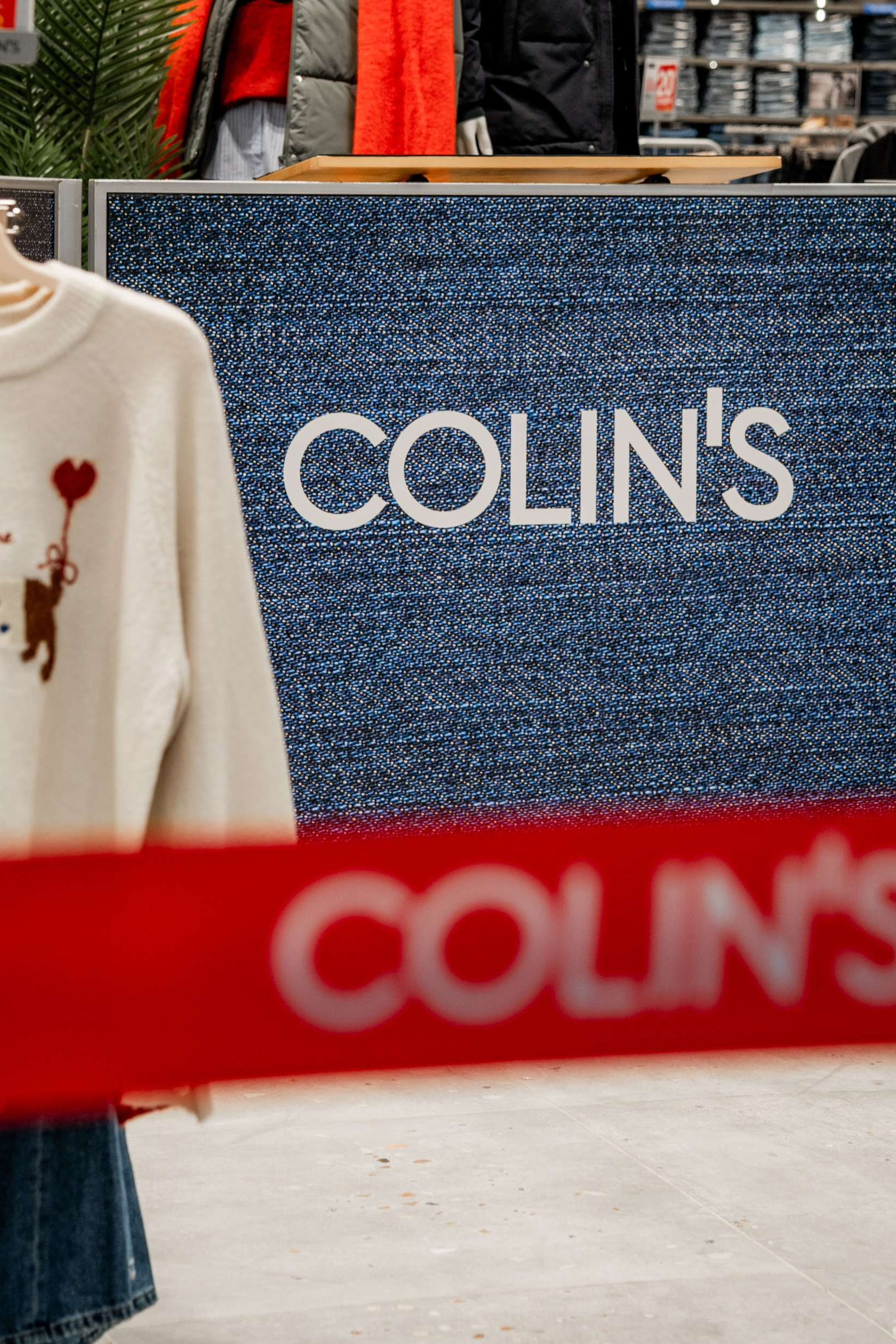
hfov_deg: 11.8
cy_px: 354
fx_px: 4331
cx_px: 452
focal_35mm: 116
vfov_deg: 17.6
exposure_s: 1/100
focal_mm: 75
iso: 500
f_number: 5
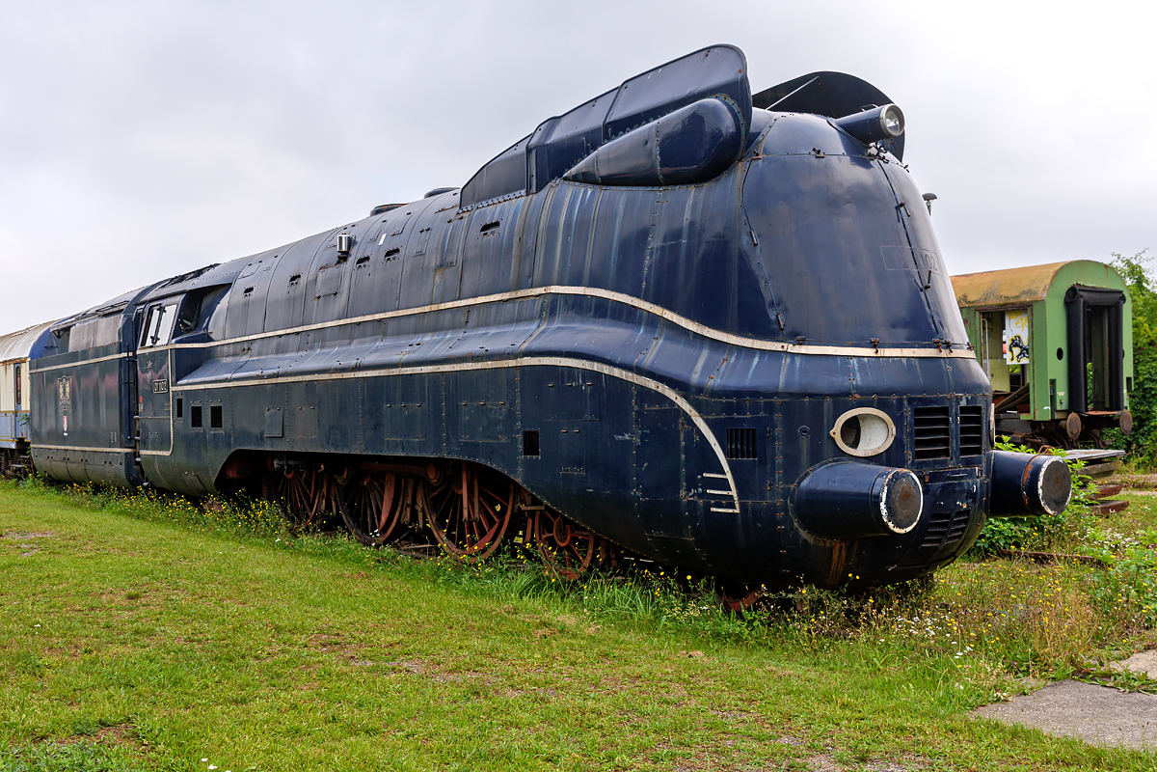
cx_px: 578
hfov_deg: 57.2
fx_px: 1061
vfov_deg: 40.0
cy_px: 386
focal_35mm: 33
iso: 200
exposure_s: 1/320
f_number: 8
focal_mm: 22
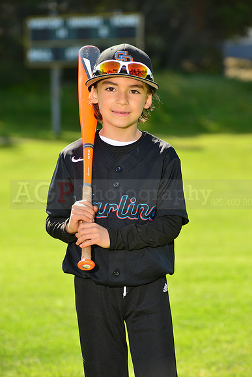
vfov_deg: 12.1
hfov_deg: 8.1
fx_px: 1784
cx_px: 126
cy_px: 188
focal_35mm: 170
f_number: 8
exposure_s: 1/250
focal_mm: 170
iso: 200
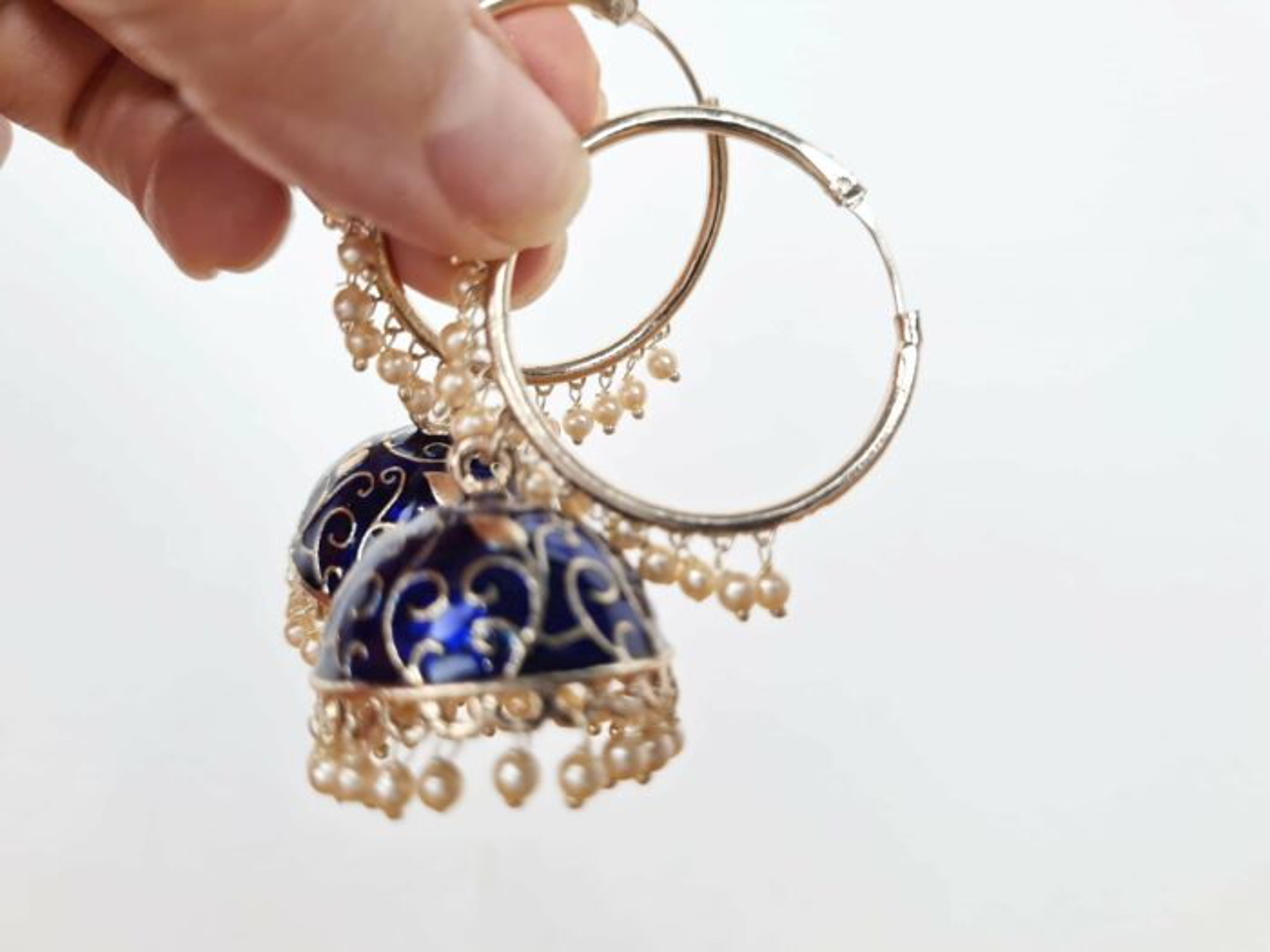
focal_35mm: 26
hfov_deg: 67.3
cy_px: 476
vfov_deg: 53.1
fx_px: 954
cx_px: 635
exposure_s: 1/120
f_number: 1.8
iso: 64
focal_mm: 5.4
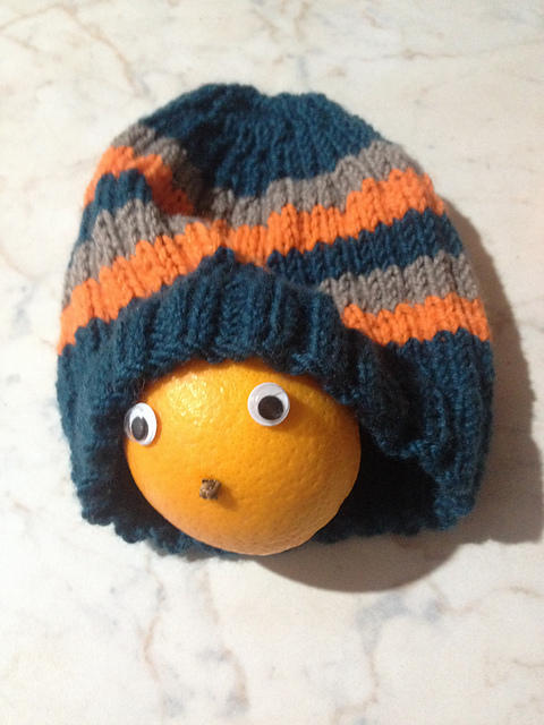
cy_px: 362
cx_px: 272
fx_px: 733
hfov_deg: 40.7
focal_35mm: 35
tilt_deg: -60.3
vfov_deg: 52.6
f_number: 2.4
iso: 400
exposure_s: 1/15
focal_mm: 4.28
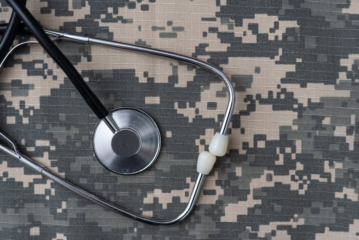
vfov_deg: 27.0
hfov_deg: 39.6
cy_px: 120
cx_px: 180
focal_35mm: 50
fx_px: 499
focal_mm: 50
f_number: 2.8
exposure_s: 1/100
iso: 100
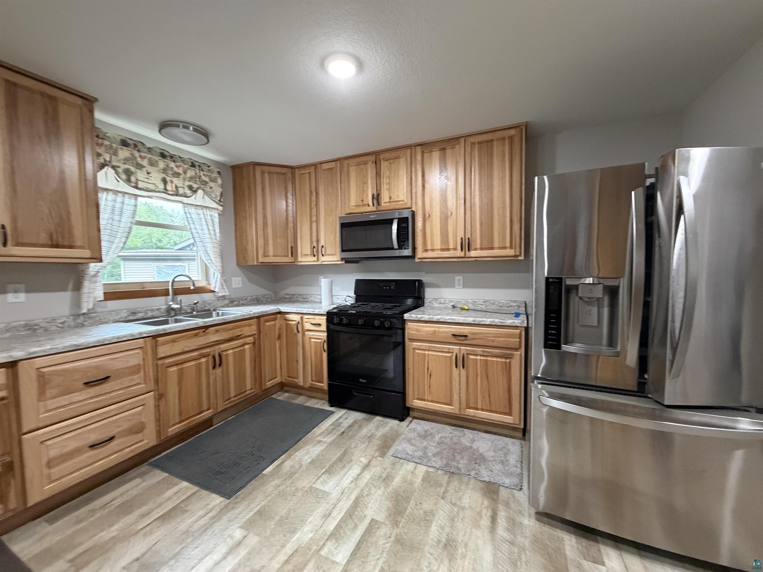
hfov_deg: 102.1
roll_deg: +0.5
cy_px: 286
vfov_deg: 85.7
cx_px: 382
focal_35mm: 14
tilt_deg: -1.7
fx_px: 309
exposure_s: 1/60
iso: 400
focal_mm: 2.22
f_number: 2.2
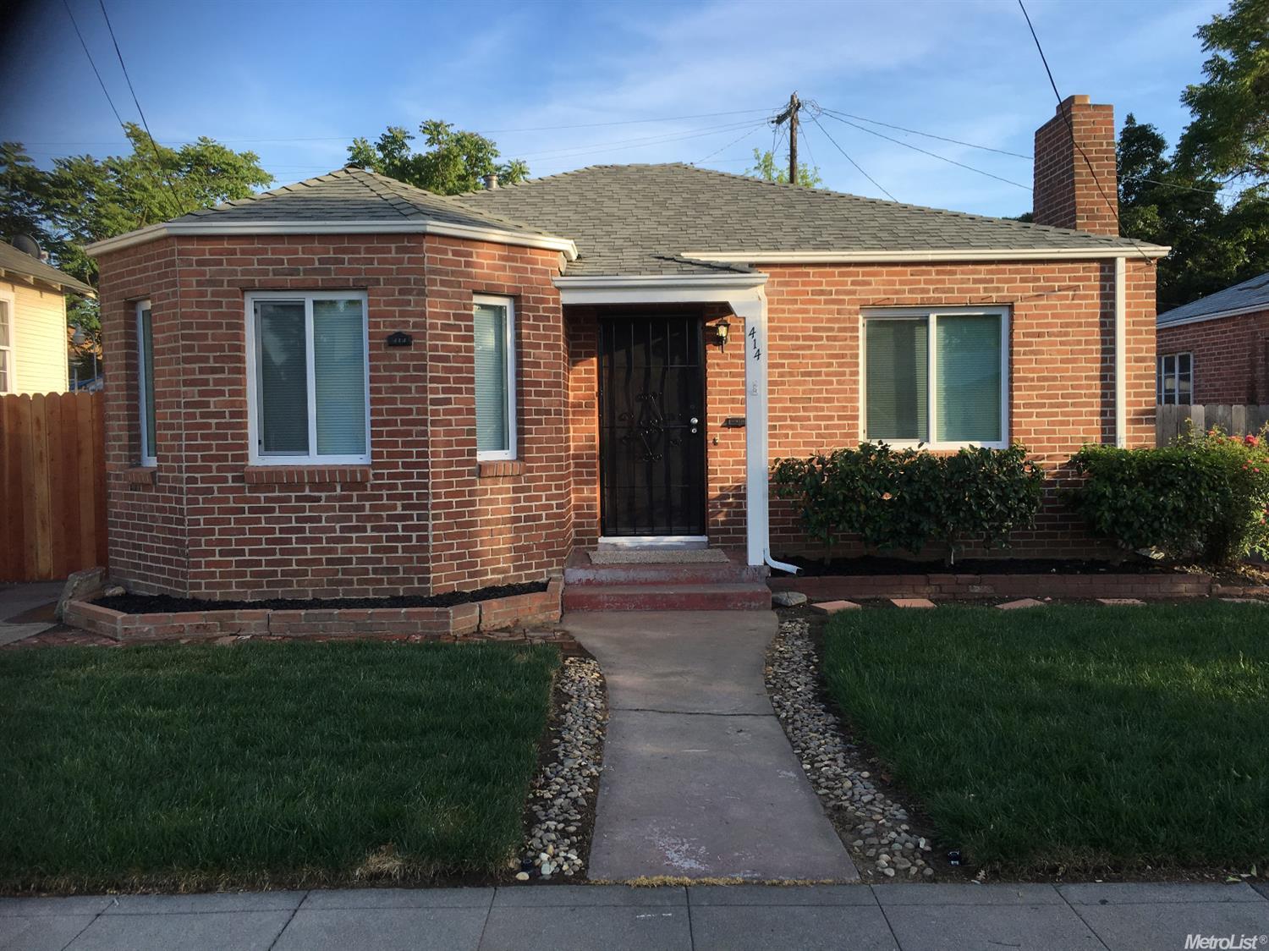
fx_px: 1063
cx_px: 634
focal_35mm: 29
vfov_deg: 48.2
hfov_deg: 61.7
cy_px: 476
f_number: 2.2
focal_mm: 4.15
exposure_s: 1/490
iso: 25
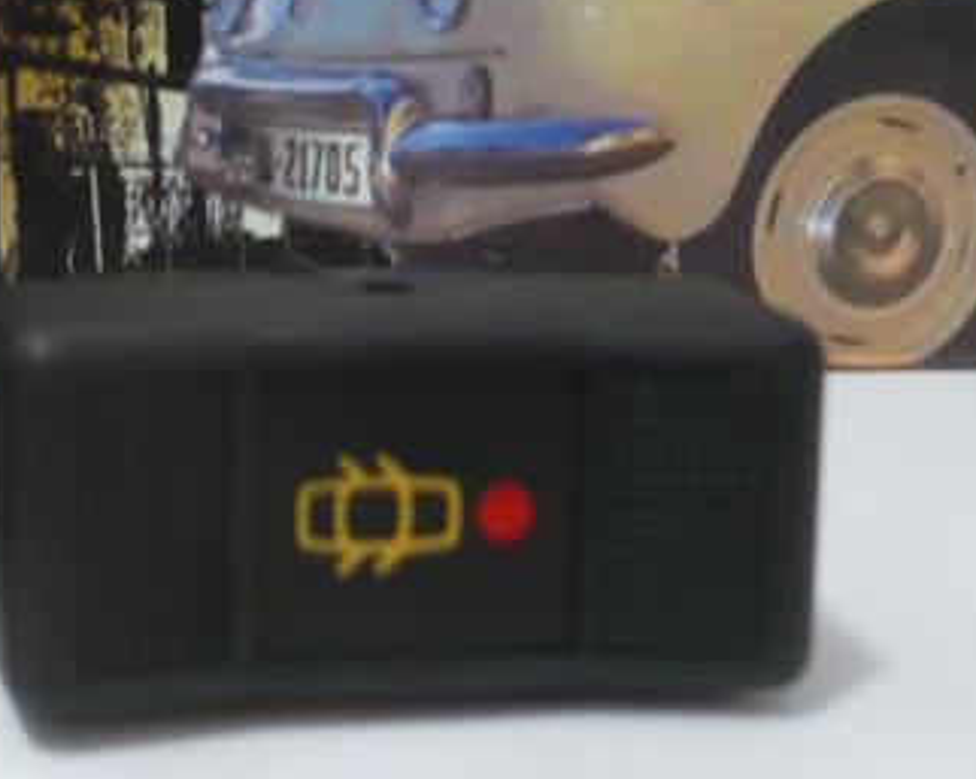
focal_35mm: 68
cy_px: 200
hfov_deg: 26.7
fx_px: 1962
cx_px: 52
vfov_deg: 22.3
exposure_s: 1/6
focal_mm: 5.8
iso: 200
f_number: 2.8
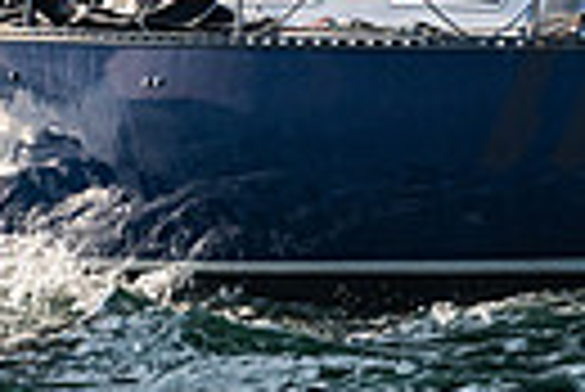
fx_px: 30112
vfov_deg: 0.7
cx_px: 195
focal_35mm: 1851
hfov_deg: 1.1
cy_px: -530
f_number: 5.6
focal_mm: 310
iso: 400
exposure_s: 1/3200
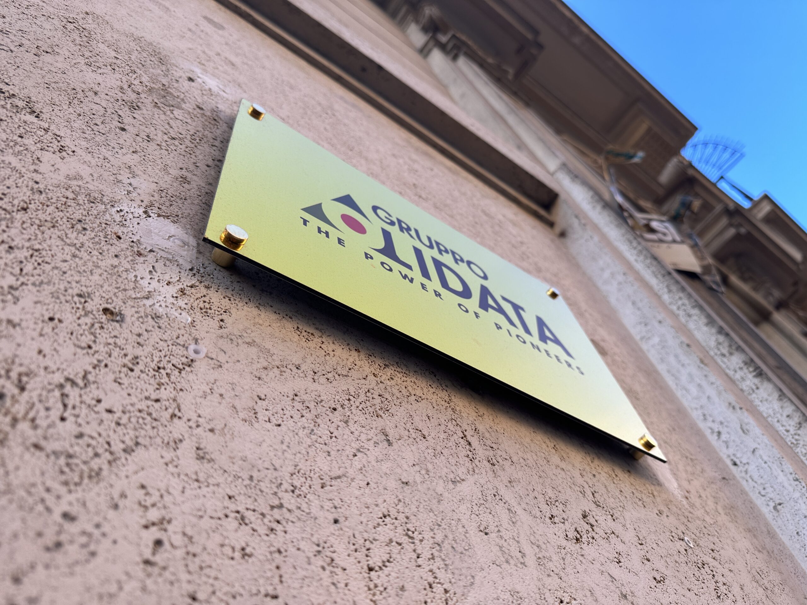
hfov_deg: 71.6
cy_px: 302
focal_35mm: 24
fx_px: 560
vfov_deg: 56.8
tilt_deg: +52.7
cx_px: 404
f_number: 1.78
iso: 80
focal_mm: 6.86
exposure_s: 1/694
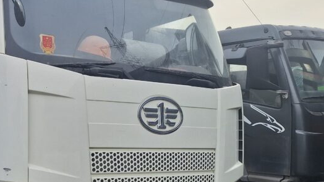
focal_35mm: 49
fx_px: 421
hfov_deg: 39.1
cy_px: 126
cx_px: 33
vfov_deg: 24.3
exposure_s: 1/1429
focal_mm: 5.54
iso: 40
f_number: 1.8
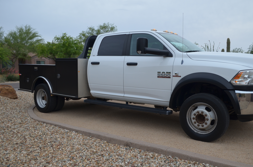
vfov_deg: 42.1
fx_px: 217
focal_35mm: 31
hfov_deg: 60.2
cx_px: 141
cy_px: 86
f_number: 3.5
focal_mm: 18
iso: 200
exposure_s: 1/400
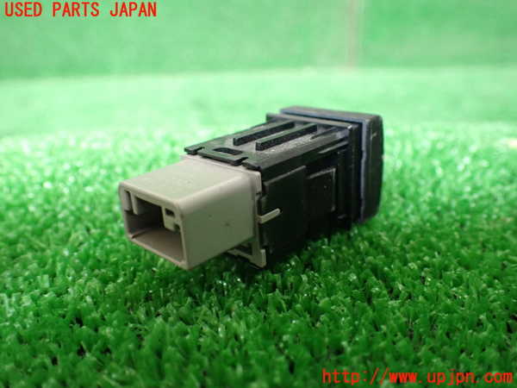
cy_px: 194
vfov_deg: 46.8
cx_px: 258
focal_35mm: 30
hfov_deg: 60.0
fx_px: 448
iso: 800
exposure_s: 1/100
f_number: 2.3
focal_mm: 5.4
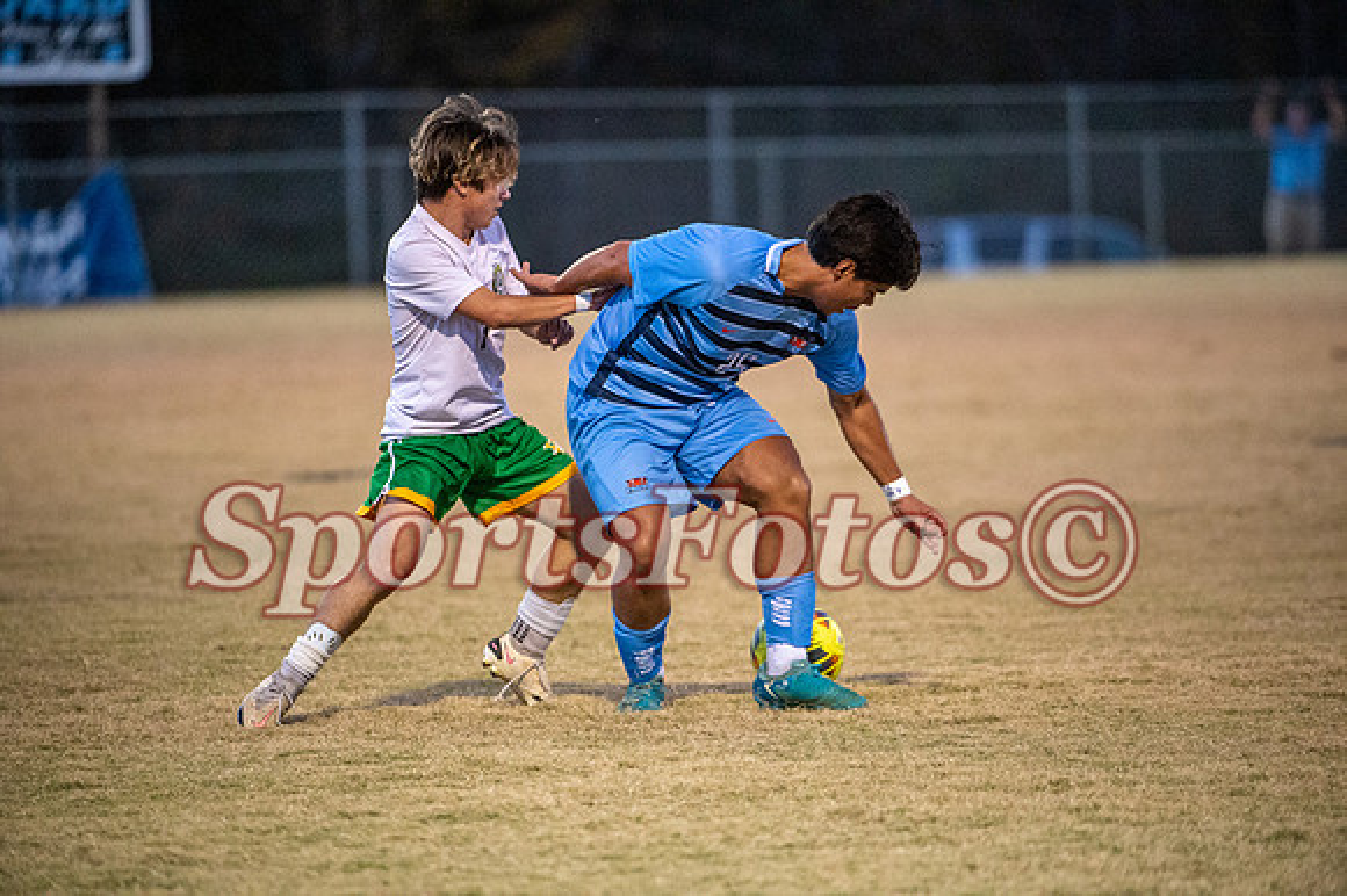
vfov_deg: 4.0
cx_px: 674
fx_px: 12714
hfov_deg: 6.1
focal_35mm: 340
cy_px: 448
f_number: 4
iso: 6400
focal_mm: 340
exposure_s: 1/1000
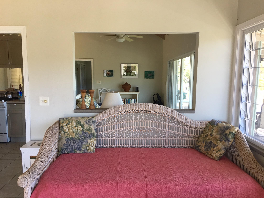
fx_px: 221
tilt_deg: -6.0
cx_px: 132
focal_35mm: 29
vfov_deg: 48.2
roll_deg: -0.7
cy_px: 99
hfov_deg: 61.7
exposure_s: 1/30
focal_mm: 4.15
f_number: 2.2
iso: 32
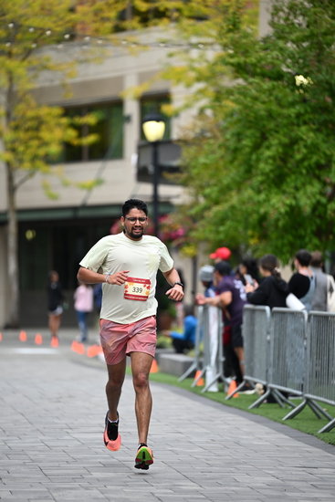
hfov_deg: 6.9
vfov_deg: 10.3
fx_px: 2790
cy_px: 251
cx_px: 168
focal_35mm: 200
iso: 640
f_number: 2.8
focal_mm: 200
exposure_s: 1/2000
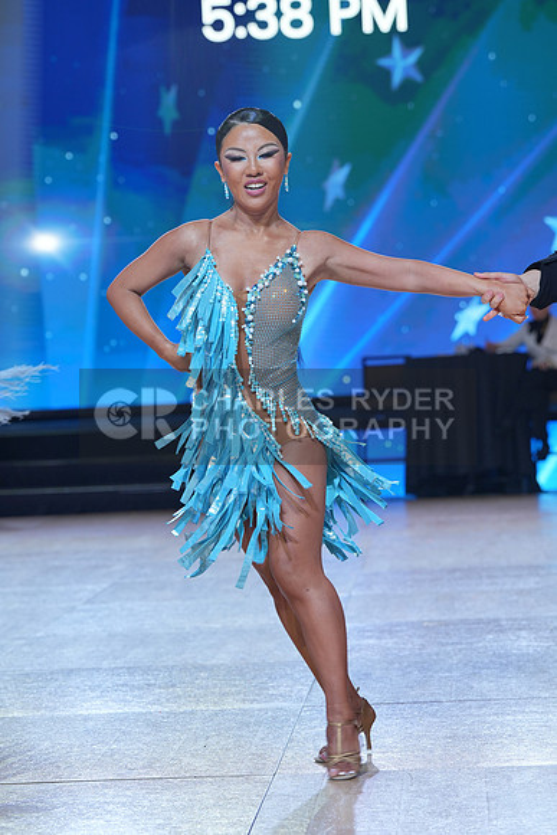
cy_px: 418
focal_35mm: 105
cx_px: 278
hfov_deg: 13.0
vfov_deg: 19.5
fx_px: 2435
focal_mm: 105
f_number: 4.5
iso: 640
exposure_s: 1/400
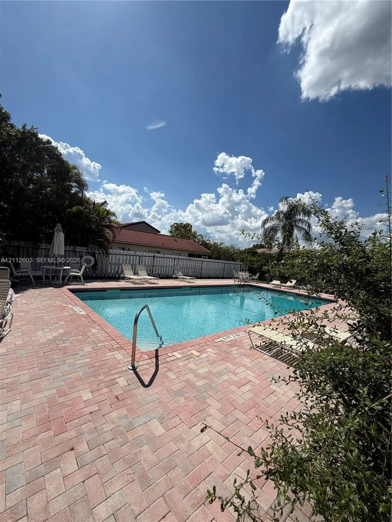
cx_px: 196
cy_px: 261
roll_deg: -4.5
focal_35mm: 14
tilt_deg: -0.4
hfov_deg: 85.7
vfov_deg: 102.1
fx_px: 211
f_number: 2.2
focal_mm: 2.22
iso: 20
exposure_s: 1/1961
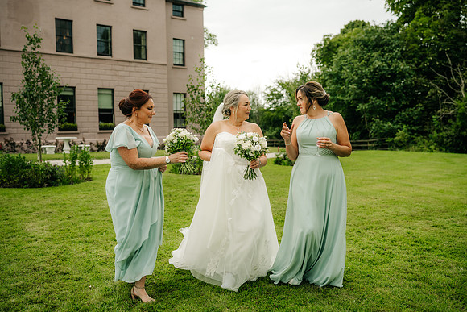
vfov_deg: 37.9
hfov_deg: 54.4
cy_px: 156
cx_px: 234
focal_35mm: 35
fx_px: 454
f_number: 2.2
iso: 100
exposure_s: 1/640
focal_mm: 35
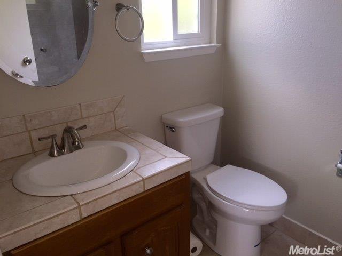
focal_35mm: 29
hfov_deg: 61.7
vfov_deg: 48.2
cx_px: 171
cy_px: 128
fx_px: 287
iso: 32
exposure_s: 1/37
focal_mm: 4.15
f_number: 2.2
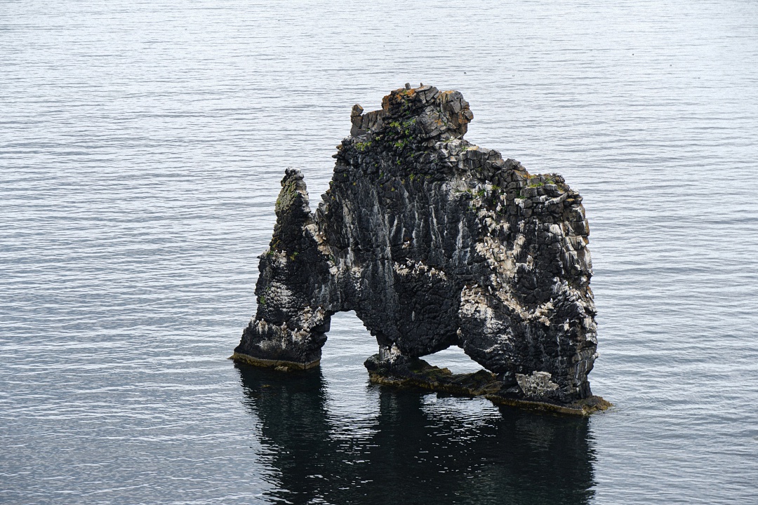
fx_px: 2211
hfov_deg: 19.5
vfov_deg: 13.0
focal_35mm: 105
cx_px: 379
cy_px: 252
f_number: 5.6
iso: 100
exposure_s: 1/125
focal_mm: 70
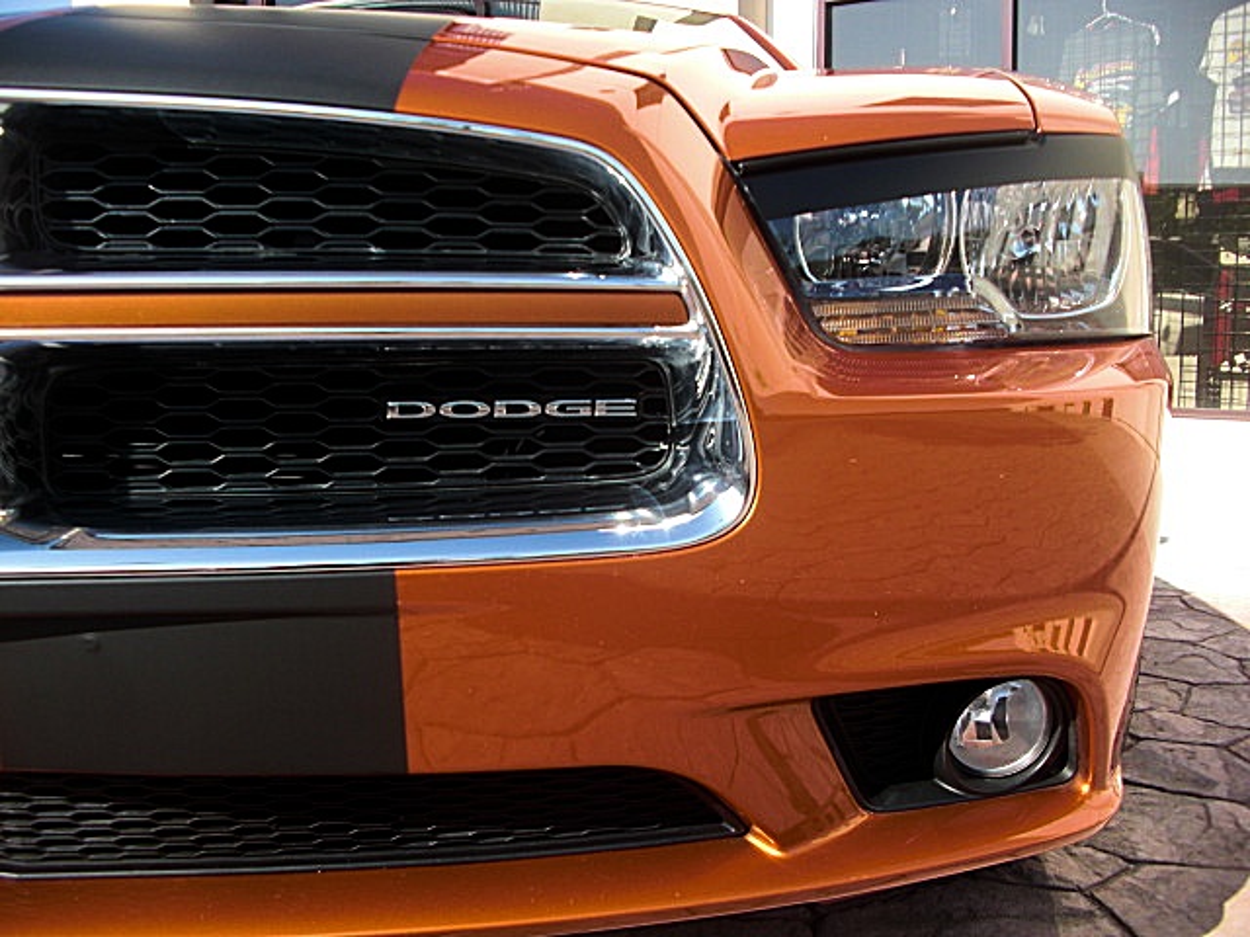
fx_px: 1300
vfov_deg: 39.7
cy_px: 468
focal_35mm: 36
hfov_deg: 51.4
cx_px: 625
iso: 50
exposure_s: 1/320
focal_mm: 6.3
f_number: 2.8
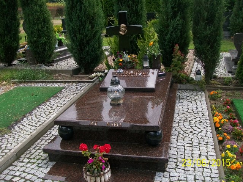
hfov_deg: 51.4
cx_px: 122
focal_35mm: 36
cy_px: 91
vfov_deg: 39.7
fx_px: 253
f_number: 2.7
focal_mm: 6
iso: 80
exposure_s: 1/500
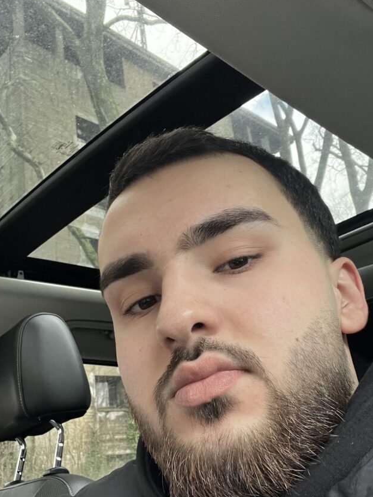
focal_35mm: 37
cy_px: 299
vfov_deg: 49.8
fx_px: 531
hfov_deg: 38.6
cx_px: 205
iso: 200
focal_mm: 2.71
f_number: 2.2
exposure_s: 1/60
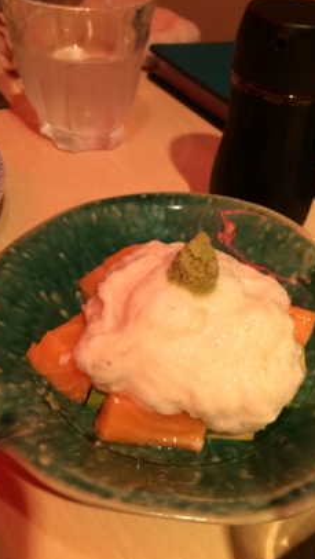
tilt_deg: -41.8
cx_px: 191
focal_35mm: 35
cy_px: 262
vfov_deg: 56.6
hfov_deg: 33.7
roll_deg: -3.9
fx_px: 519
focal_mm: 4.15
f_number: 2.2
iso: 200
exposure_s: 1/33
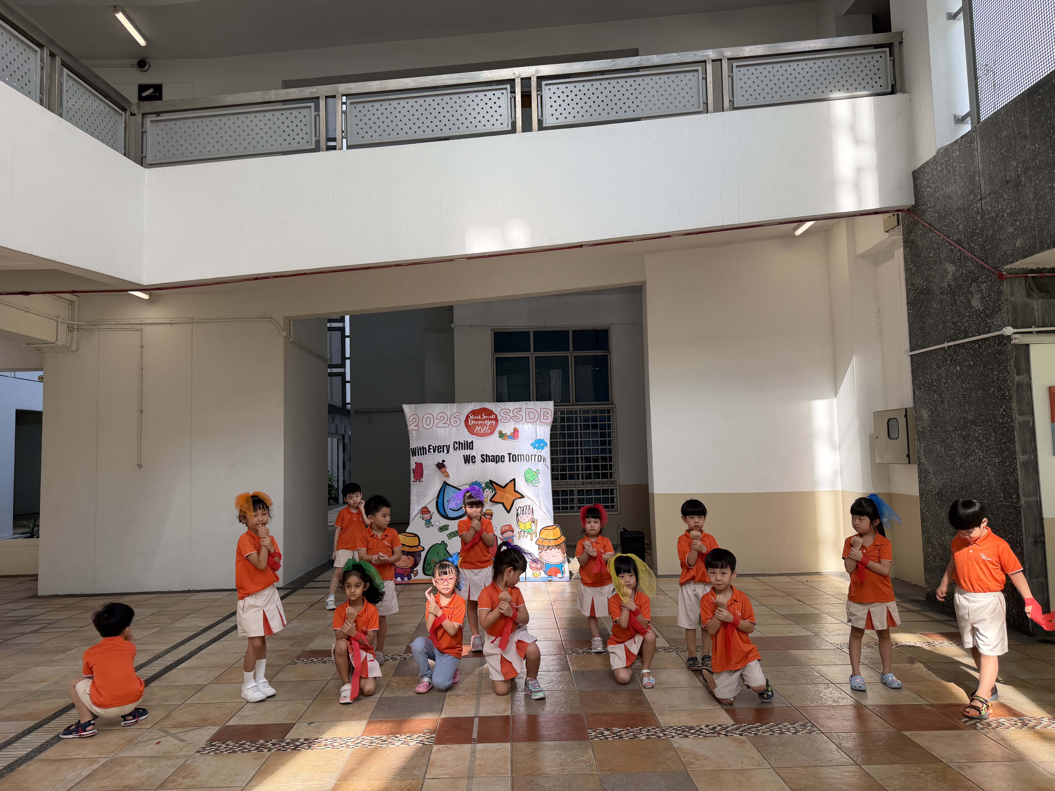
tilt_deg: +3.2
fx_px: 731
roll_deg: +2.6
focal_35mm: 24
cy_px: 396
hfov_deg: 71.6
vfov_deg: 56.8
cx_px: 528
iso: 100
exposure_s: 1/539
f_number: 1.78
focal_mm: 6.76
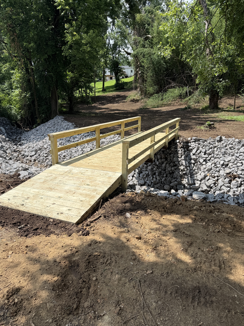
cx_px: 122
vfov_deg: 71.6
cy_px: 163
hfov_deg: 56.8
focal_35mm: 24
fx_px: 226
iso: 80
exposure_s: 1/3145
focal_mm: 6.76
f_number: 1.78
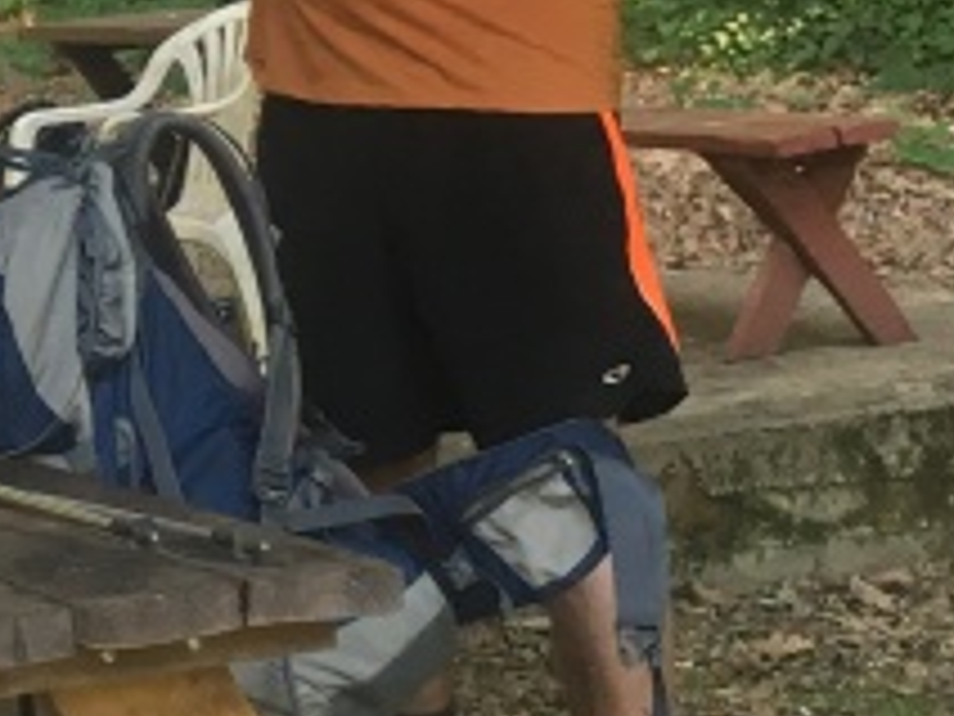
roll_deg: +4.9
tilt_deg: +0.8
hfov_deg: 13.6
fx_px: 3858
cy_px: -63
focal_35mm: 140
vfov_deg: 10.5
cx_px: -274
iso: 25
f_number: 2.2
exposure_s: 1/30
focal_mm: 4.15
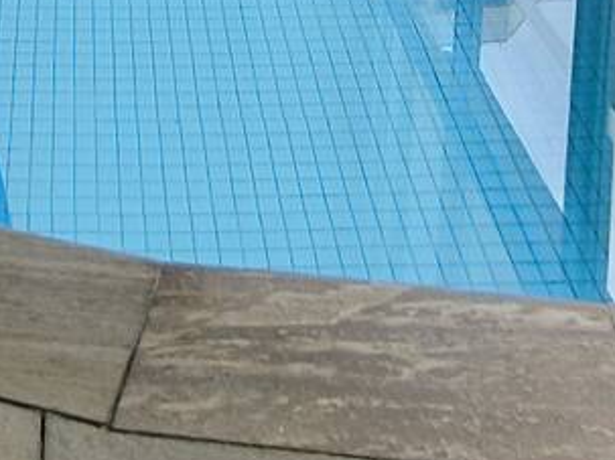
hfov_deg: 25.2
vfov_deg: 14.9
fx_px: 1350
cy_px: -523
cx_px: 110
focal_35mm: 76
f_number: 2.2
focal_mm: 1.65
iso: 50
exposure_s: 1/359
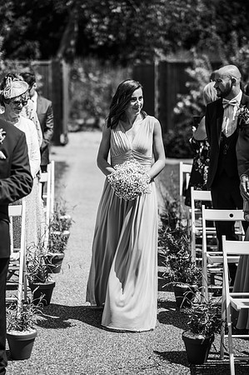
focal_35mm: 85
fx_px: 884
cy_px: 188
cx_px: 124
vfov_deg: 23.9
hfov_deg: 16.0
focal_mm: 85
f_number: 2.2
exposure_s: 1/5000
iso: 100
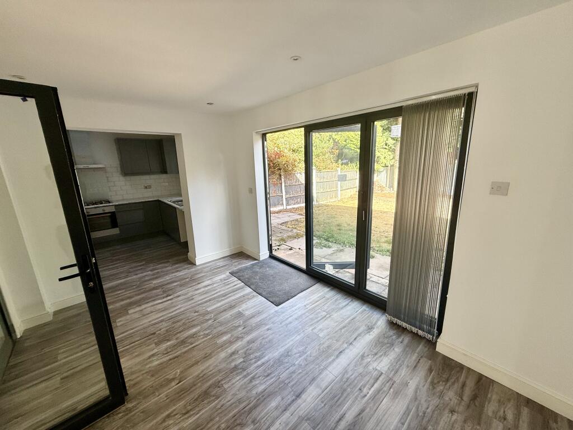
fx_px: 232
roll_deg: +2.5
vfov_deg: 85.7
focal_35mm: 14
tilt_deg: -12.3
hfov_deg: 102.1
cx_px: 286
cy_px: 215
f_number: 2.2
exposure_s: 1/118
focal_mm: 2.22
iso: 64
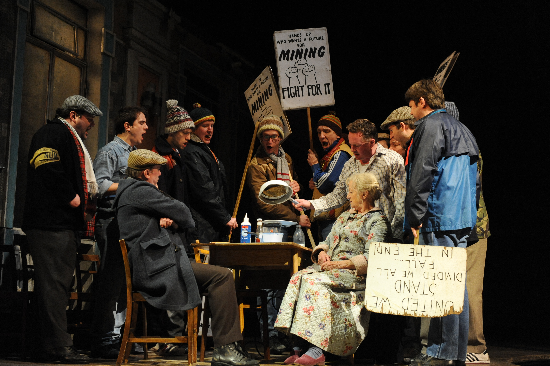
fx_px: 1008
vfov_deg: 20.6
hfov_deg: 30.5
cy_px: 183
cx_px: 275
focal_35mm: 66
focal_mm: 66
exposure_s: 1/350
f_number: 4
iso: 3200
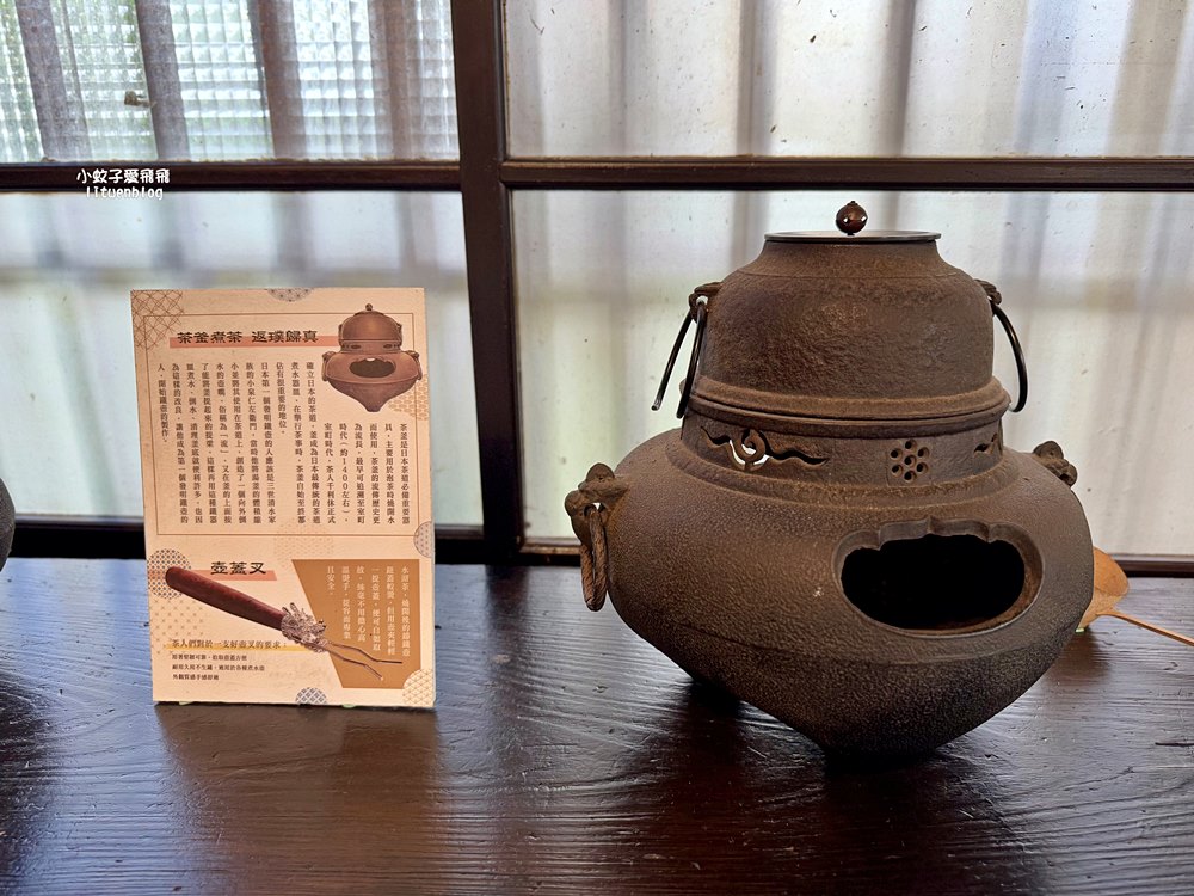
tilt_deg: -18.8
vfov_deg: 56.8
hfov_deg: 71.6
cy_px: 448
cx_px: 597
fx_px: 828
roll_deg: +2.0
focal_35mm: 24
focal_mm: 6.76
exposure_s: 1/60
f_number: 1.78
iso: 160
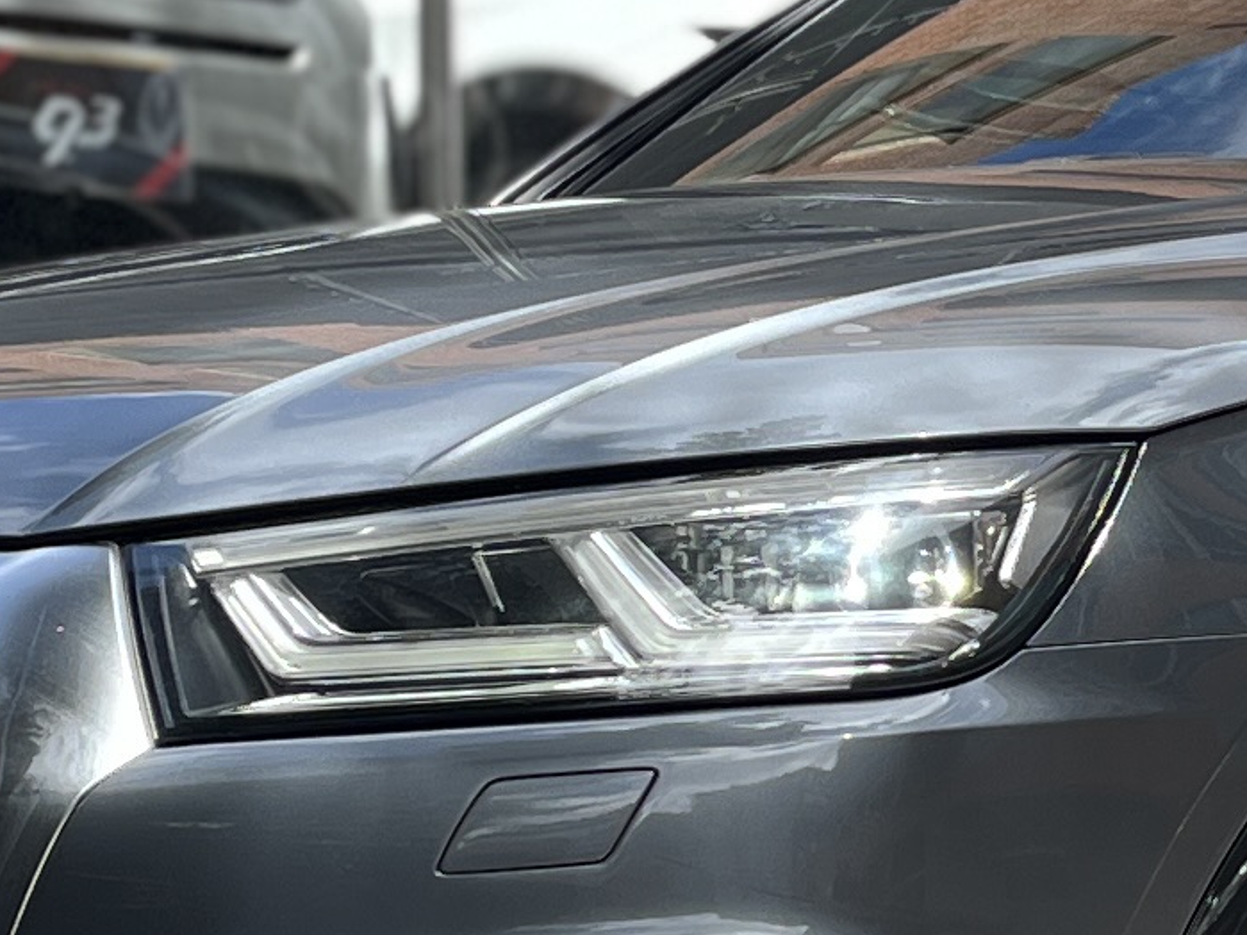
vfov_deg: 9.9
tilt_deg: +1.6
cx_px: 1149
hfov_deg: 13.0
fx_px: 5403
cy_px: 496
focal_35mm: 150
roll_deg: +0.2
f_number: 1.6
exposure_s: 1/732
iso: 50
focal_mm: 5.1
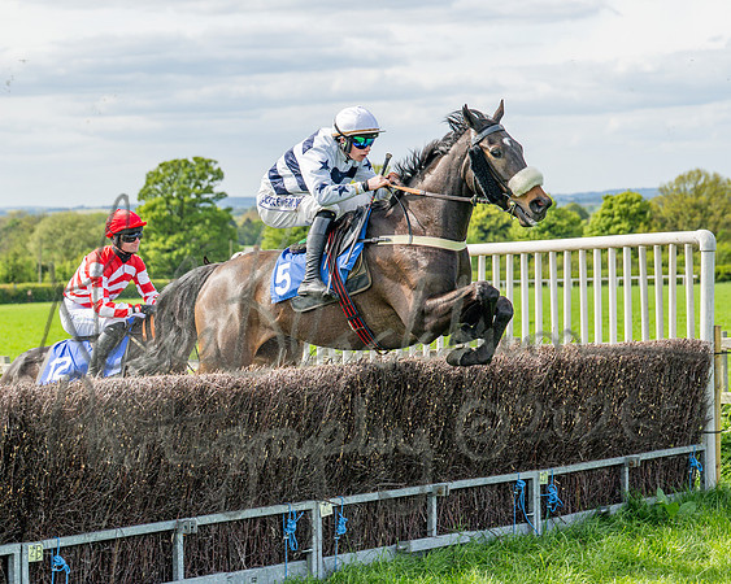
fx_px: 2441
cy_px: 277
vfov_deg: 13.6
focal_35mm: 113
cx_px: 376
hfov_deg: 17.0
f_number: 4
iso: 200
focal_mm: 70
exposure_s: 1/1600
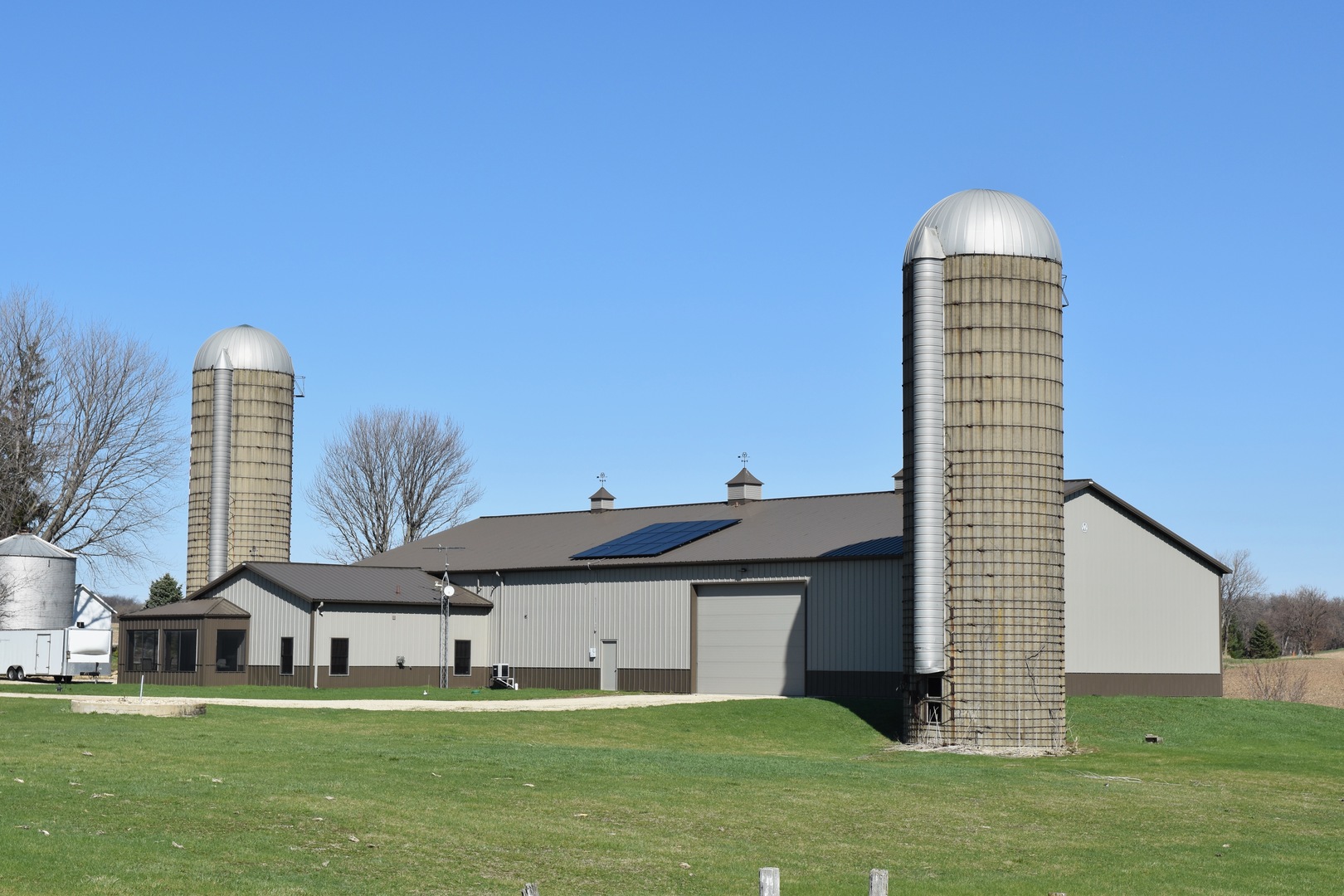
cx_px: 672
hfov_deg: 33.4
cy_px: 448
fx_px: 2240
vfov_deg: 22.6
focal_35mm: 60
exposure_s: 1/500
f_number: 9.5
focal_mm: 40
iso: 200
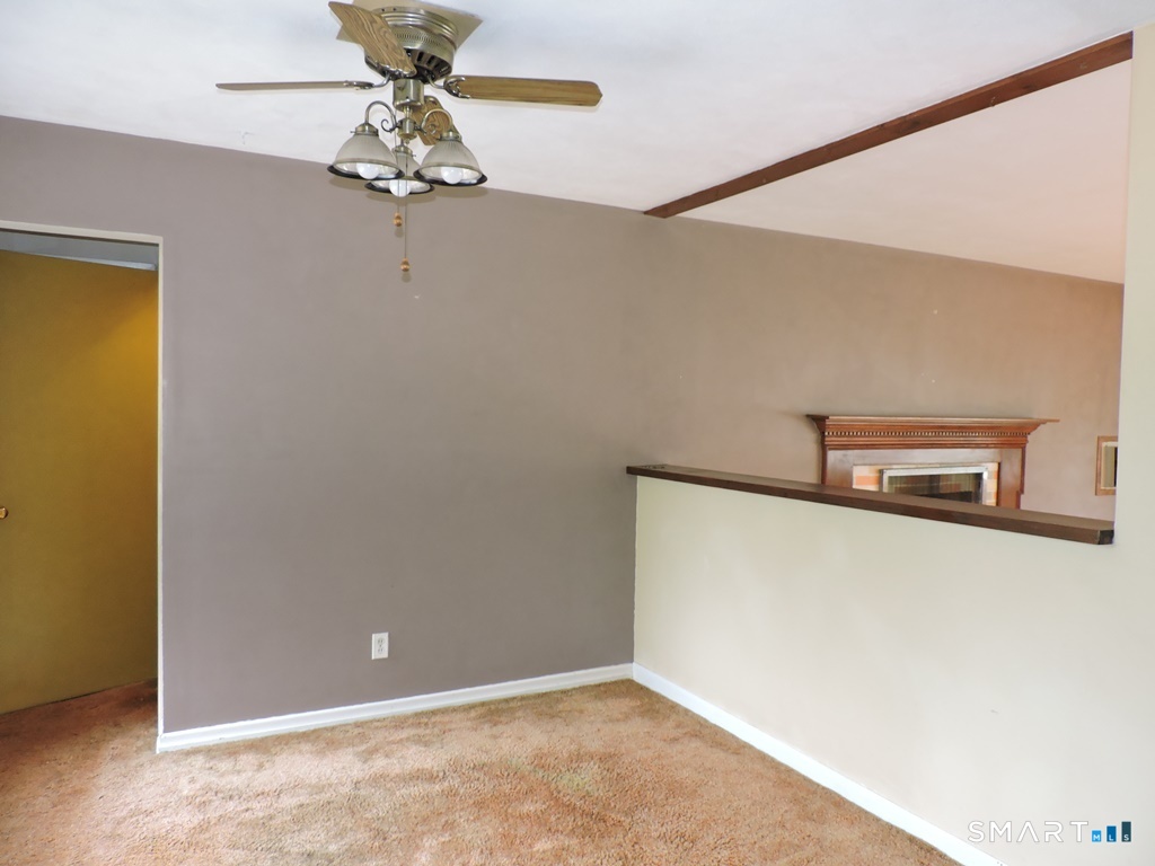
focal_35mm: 24
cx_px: 578
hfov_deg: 71.6
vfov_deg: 56.8
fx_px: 801
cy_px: 433
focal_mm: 4.3
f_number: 3
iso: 320
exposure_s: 1/40
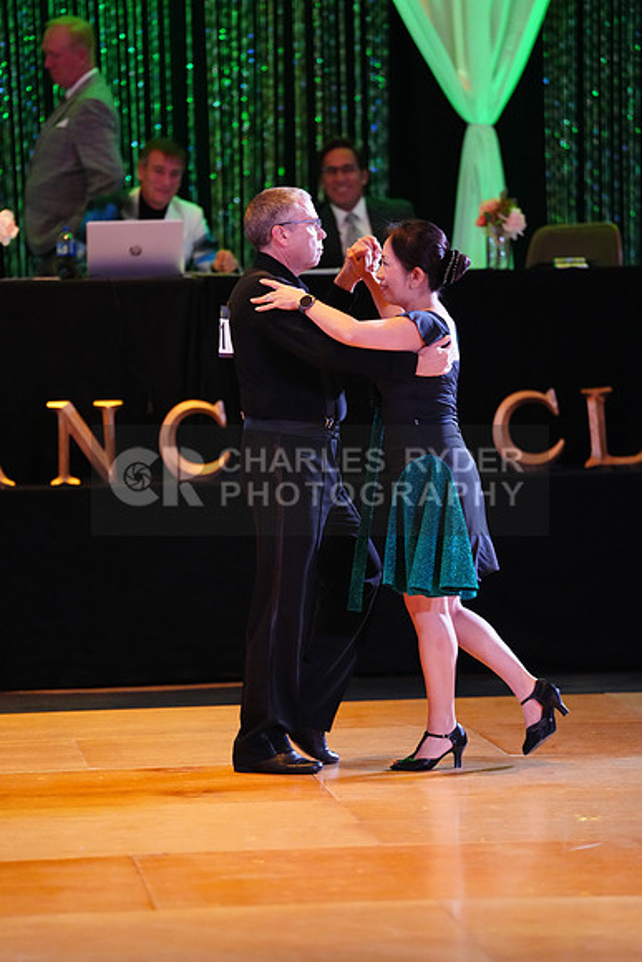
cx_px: 321
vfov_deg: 10.3
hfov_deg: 6.9
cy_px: 481
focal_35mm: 200
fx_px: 5346
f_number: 2.8
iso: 5000
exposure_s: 1/320
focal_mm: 200
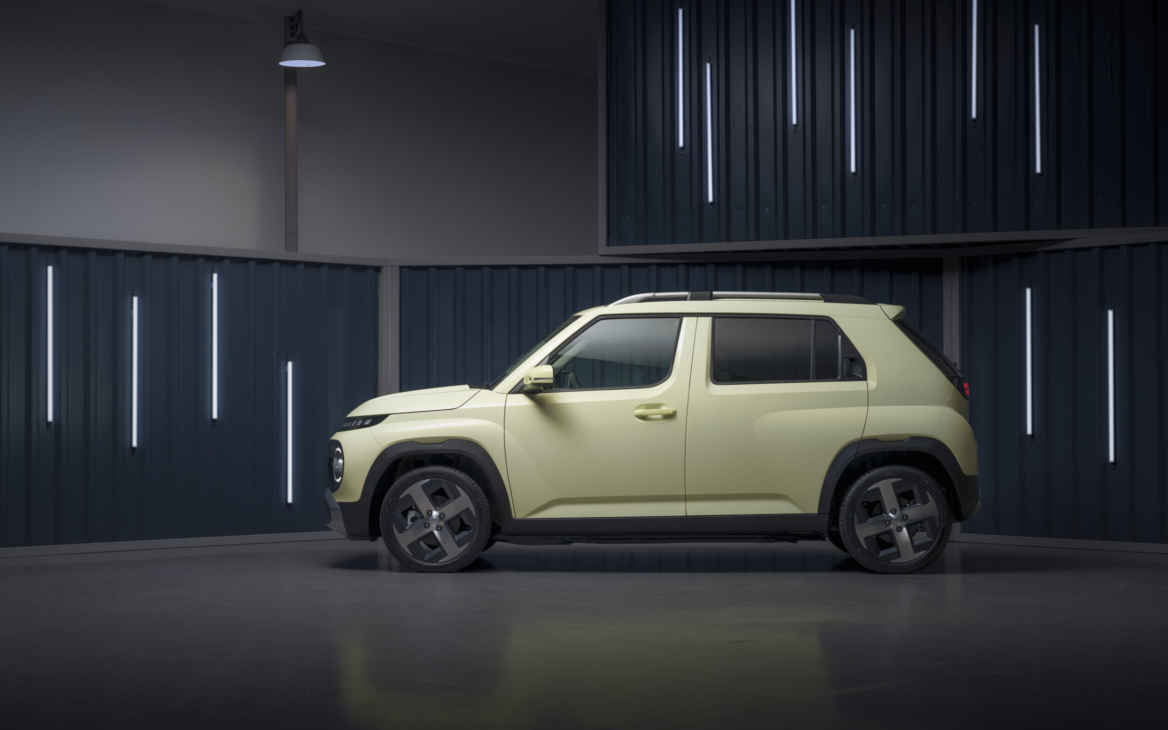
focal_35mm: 59
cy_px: 384
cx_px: 588
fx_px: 1878
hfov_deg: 34.6
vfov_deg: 22.0
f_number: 5.6
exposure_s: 1/2
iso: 50
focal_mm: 57
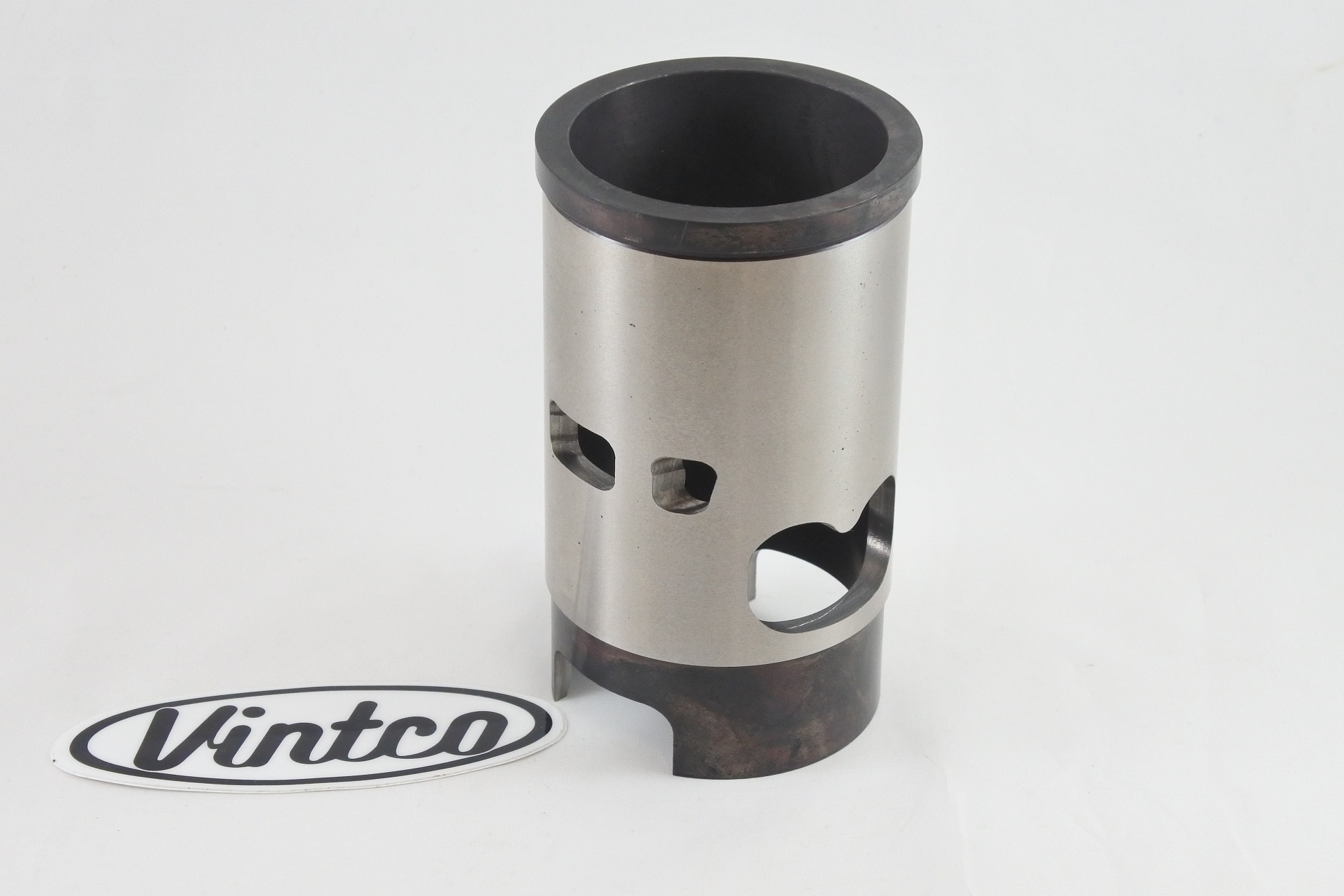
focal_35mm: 63
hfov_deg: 31.9
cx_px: 672
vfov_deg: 21.6
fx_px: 2352
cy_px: 448
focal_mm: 23.6
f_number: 5
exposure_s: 1/125
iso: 640
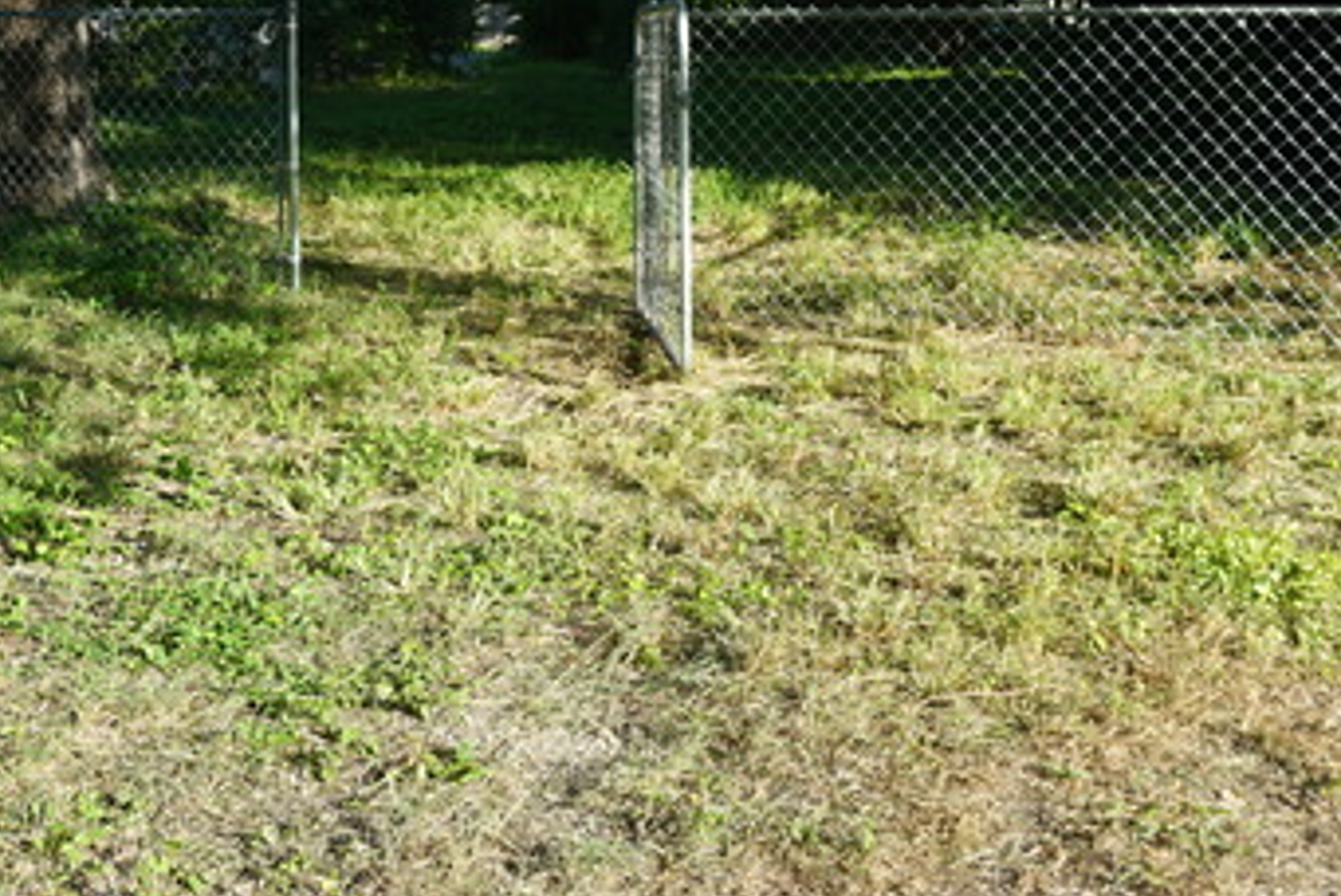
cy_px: 147
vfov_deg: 29.1
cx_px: 503
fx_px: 1678
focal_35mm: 45
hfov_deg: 43.2
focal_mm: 16
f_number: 8
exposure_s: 1/80
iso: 100
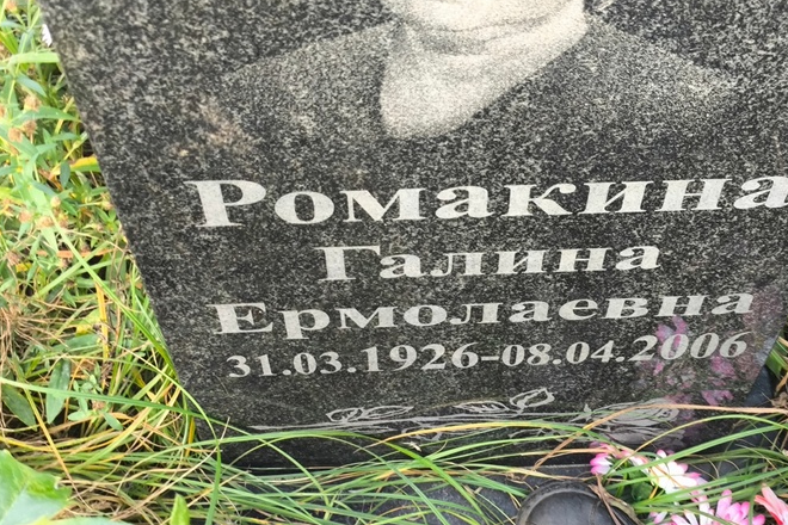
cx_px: 466
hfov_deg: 31.8
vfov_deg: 21.6
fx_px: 1379
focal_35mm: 63
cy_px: 288
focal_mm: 4.71
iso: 200
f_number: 1.7
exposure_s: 1/50
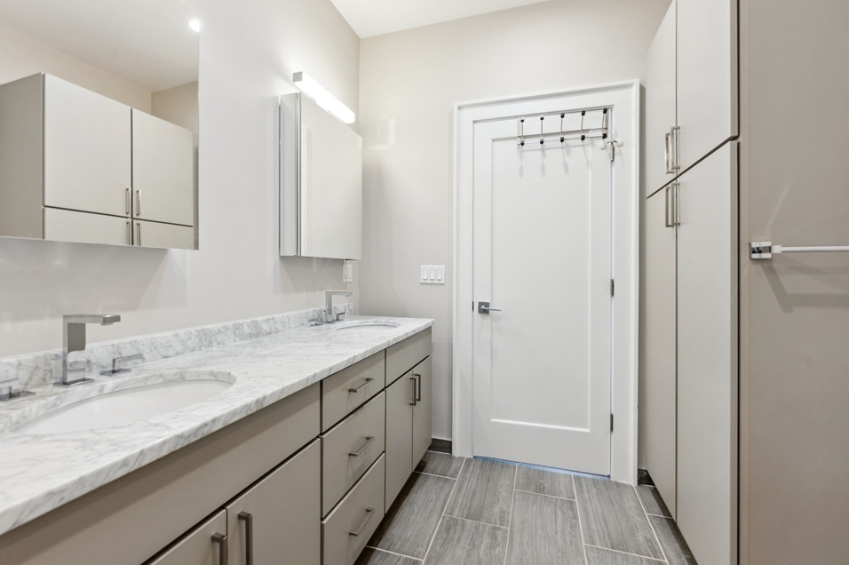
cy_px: 274
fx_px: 353
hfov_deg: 100.4
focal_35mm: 15
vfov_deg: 77.2
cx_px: 423
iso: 100
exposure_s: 1/5
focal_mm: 14
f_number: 8
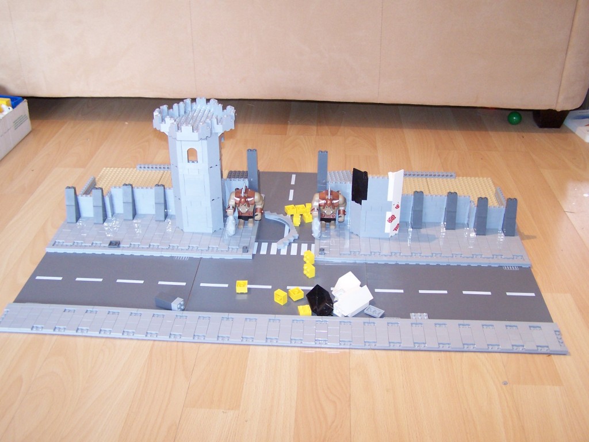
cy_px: 221
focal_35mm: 38
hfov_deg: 49.0
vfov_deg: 37.7
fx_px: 647
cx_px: 294
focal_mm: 6.3
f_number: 2.8
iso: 140
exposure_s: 1/6
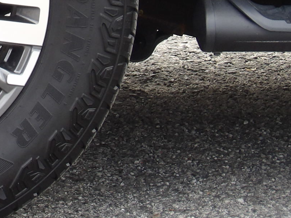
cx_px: -96
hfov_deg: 3.6
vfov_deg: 2.7
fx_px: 4564
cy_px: -57
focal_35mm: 543
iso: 123
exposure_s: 1/100
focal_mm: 30.2
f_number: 4.4
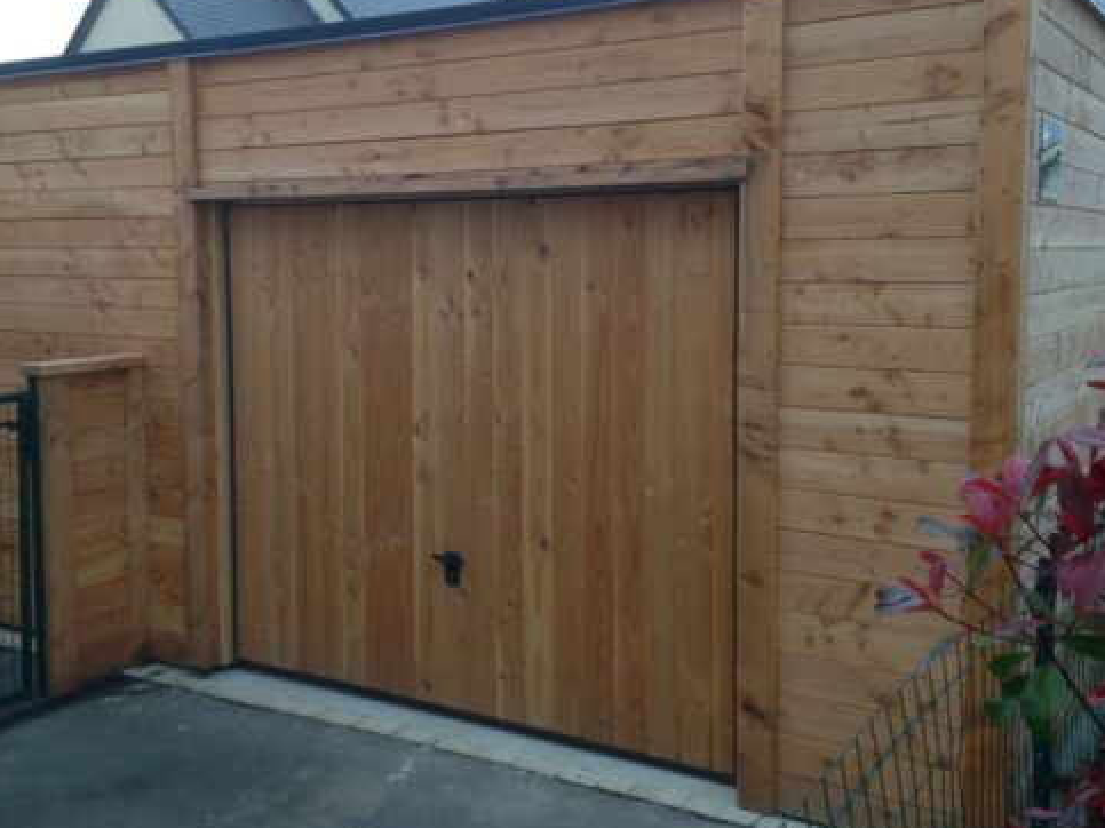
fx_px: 1308
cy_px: 352
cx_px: 480
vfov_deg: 35.1
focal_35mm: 41
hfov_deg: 45.7
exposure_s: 1/120
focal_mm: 4.13
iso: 64
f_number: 2.4
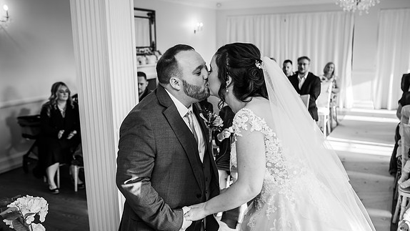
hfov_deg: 54.0
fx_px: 402
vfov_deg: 32.0
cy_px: 128
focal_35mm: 37
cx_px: 206
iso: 125
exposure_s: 1/100
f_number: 3.5
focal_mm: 35
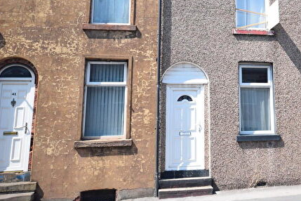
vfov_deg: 27.1
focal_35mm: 49
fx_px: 410
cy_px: 47
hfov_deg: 38.8
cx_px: 240
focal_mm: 20
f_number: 8
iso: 200
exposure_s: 1/250
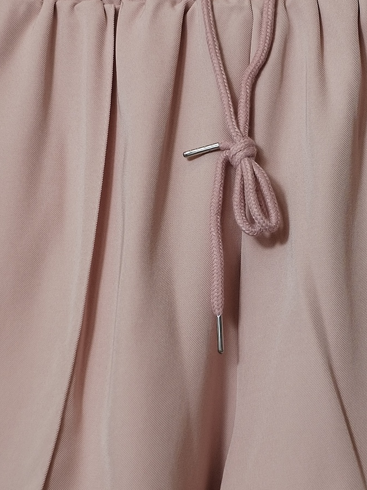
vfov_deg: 24.9
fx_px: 1103
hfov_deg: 18.8
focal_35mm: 78
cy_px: 324
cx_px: 278
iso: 144
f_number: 1.8
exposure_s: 1/120
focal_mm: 4.75
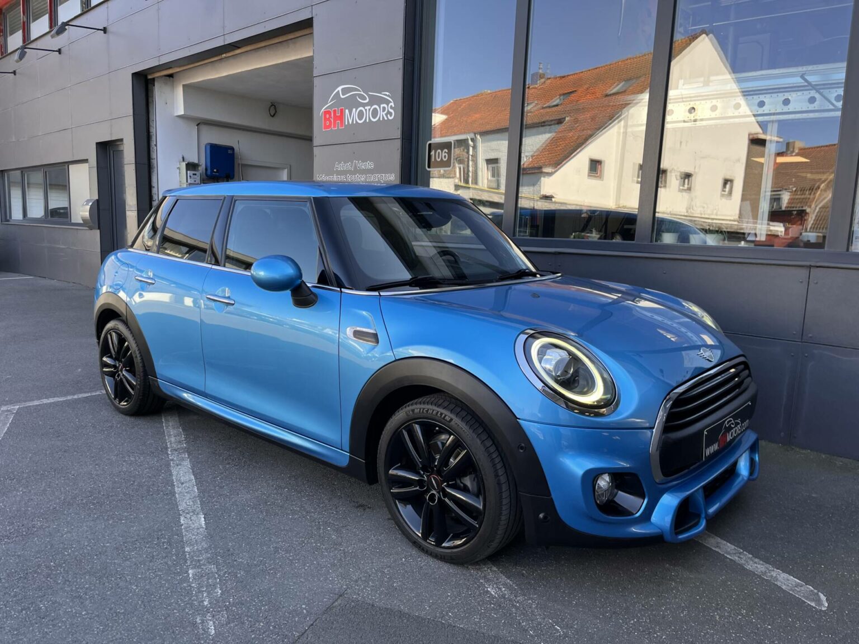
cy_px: 322
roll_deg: -2.3
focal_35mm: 26
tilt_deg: -8.6
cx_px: 430
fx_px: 645
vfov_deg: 53.1
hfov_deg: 67.3
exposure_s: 1/314
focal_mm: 5.1
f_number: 1.6
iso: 50
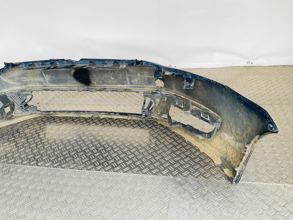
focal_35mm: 29
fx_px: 245
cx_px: 146
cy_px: 110
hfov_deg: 61.7
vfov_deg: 48.2
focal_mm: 3
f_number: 1.8
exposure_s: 1/120
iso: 16
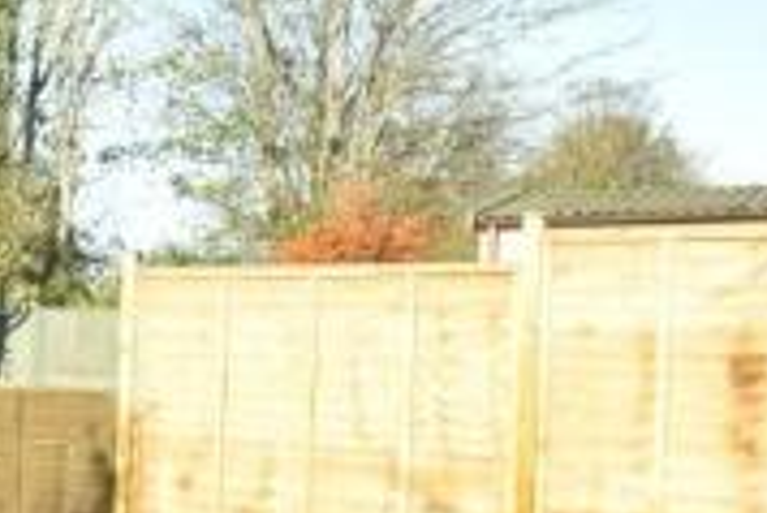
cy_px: 364
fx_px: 1532
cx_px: -349
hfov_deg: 23.2
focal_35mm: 72
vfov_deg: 18.9
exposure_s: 1/400
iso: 400
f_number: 6.3
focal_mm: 13
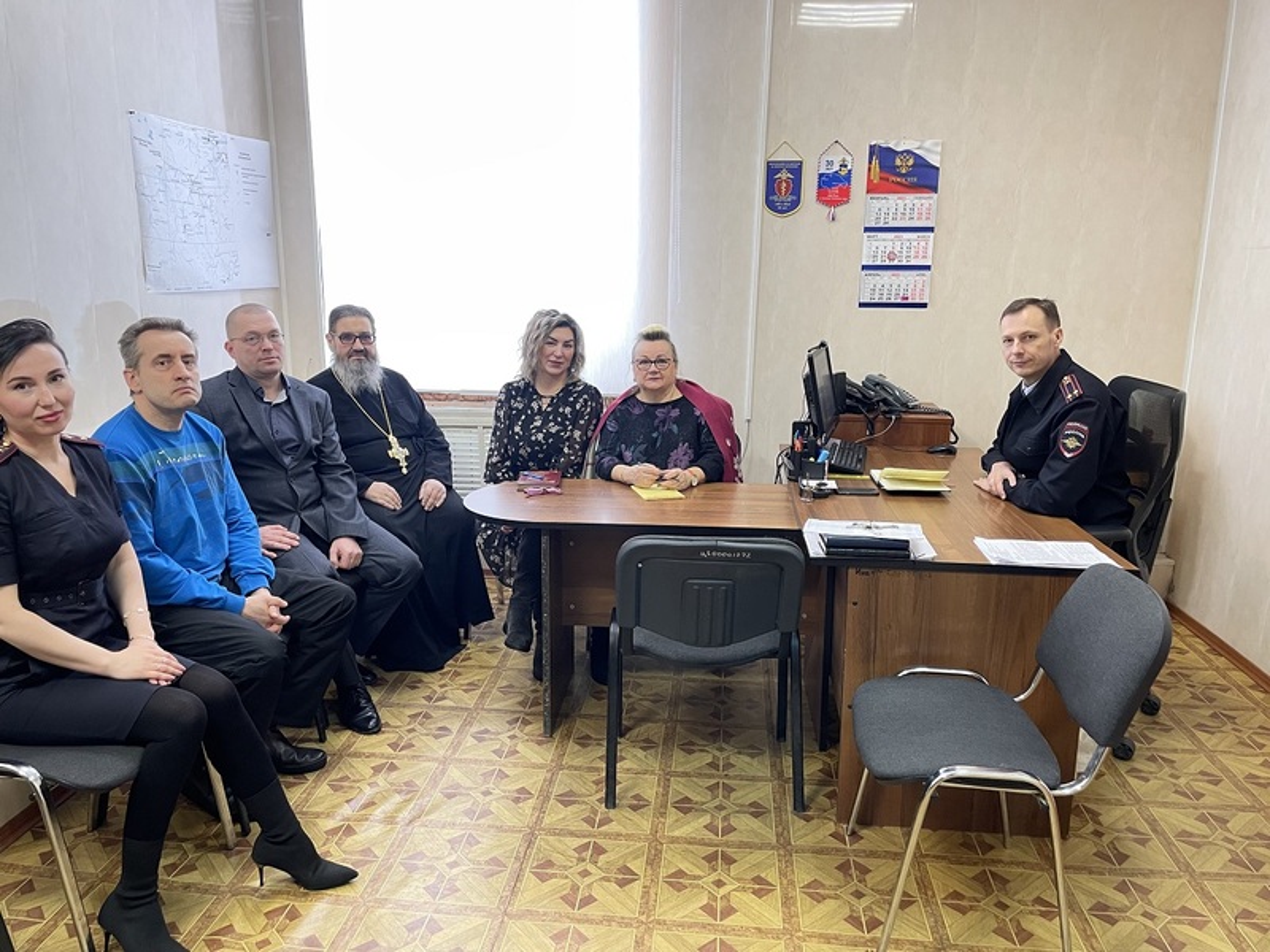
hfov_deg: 67.3
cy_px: 476
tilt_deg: -11.9
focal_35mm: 26
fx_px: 954
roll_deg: -0.1
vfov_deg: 53.1
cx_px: 635
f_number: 1.6
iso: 160
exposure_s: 1/50
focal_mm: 4.2
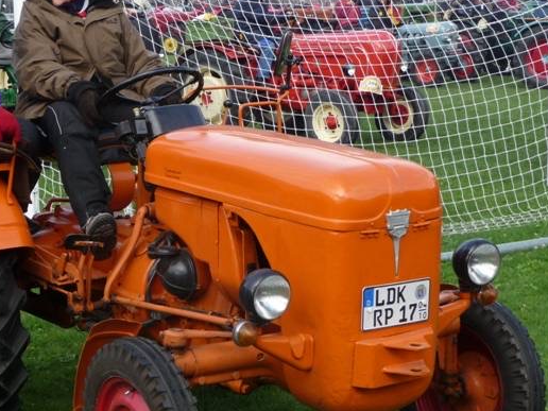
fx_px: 1425
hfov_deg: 21.7
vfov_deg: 16.4
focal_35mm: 90
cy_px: 204
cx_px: 171
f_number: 4.4
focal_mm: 9.8
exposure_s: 1/200
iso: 100
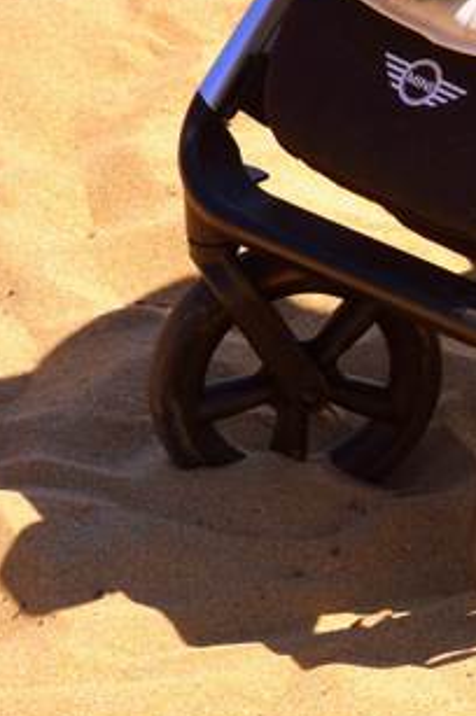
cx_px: 915
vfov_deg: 10.8
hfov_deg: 7.0
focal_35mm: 190
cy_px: 533
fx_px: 3777
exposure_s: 1/2500
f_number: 4.5
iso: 320
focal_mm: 38
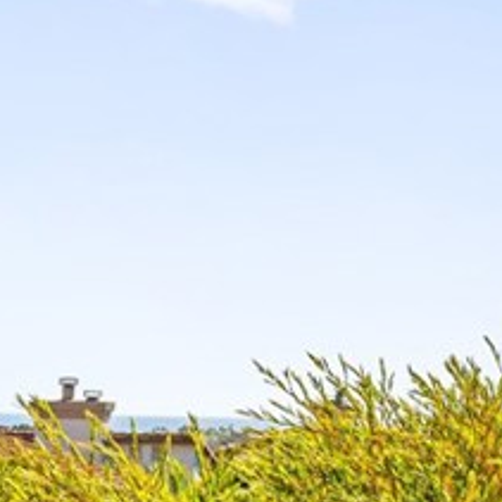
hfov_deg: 14.9
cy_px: 370
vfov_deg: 17.5
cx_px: 947
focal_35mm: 99
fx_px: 1624
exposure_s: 1/2500
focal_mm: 24
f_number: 8
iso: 250
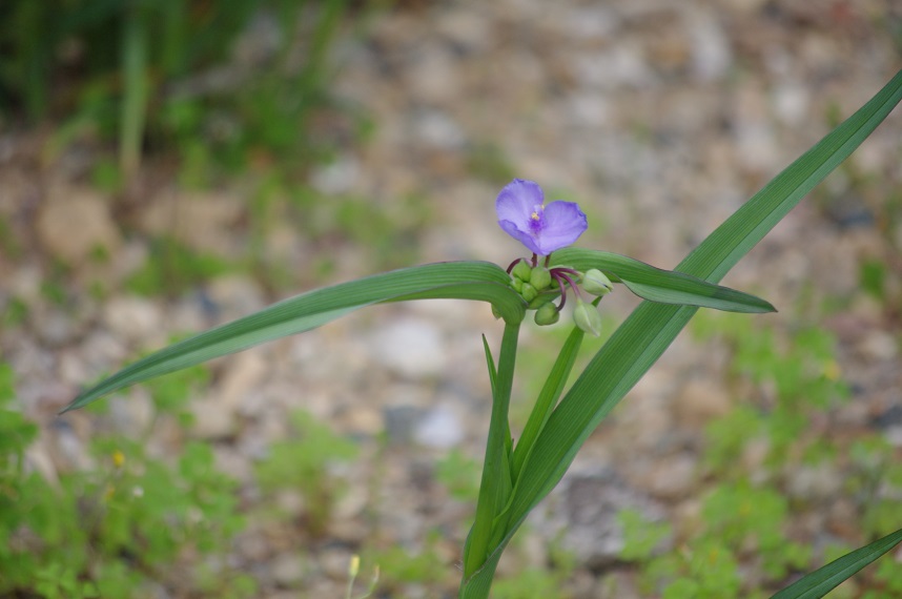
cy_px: 300
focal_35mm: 300
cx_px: 451
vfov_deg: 4.6
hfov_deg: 6.9
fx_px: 7508
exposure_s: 1/320
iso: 400
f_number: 5.6
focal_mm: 200
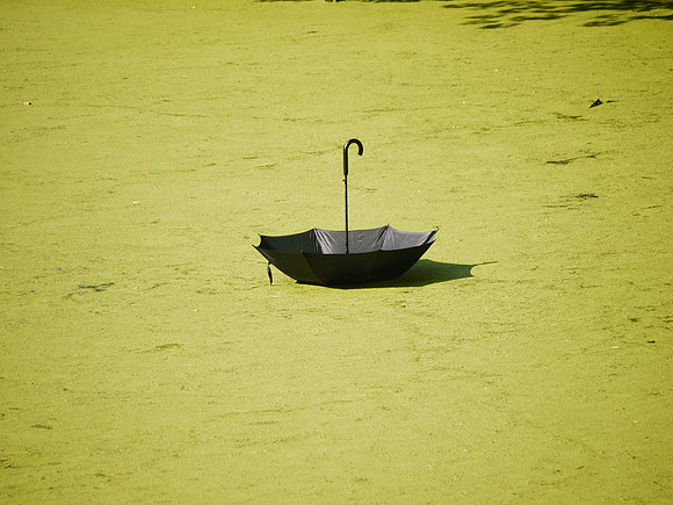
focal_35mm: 600
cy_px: 252
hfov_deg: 3.3
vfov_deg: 2.5
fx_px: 11665
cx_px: 336
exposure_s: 1/320
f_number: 5.6
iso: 125
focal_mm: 300
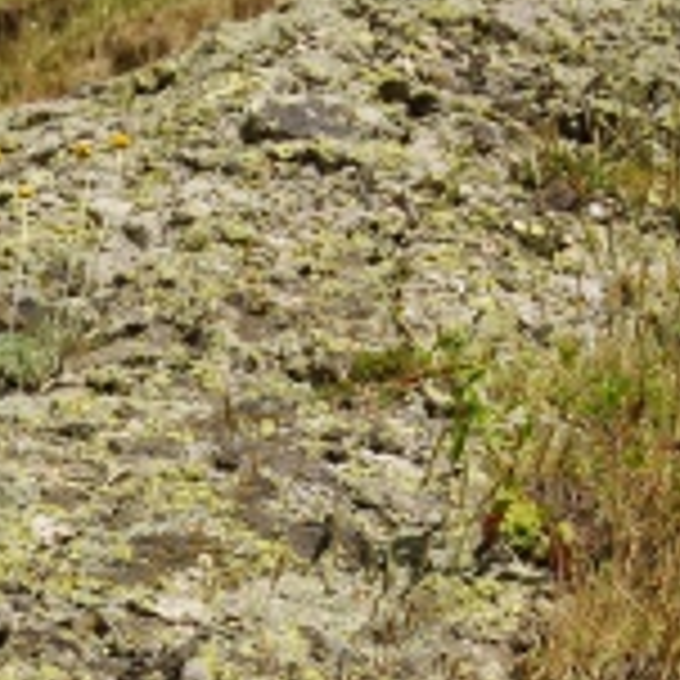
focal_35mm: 270
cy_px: 784
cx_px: 126
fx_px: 6001
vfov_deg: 6.5
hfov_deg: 6.5
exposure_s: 1/250
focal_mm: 40
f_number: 6.3
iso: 100
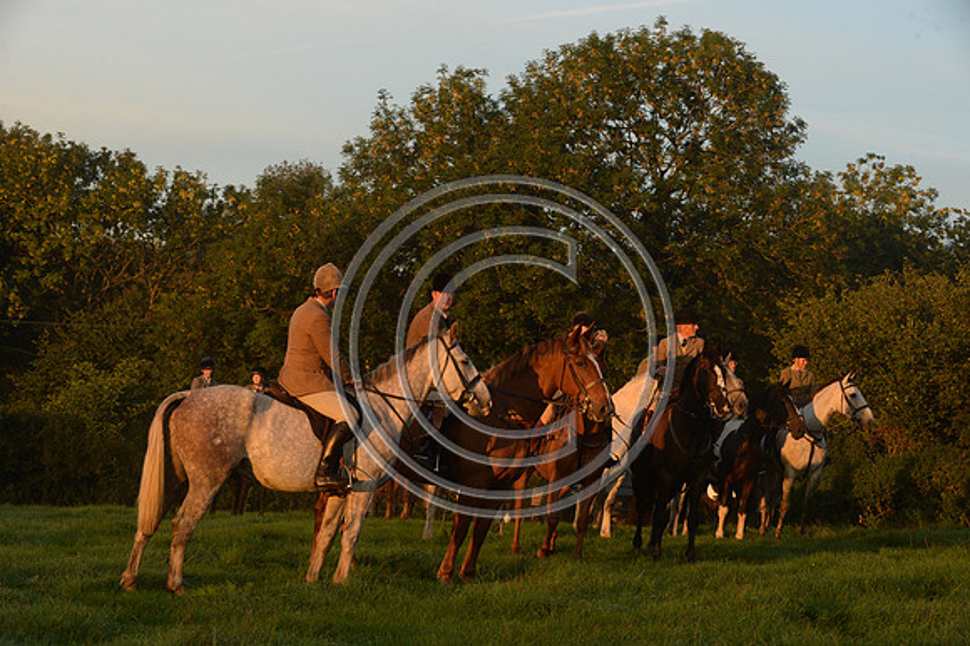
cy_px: 323
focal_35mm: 95
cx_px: 485
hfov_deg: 21.5
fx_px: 2558
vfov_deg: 14.4
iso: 2500
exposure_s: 1/640
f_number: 9
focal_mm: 95
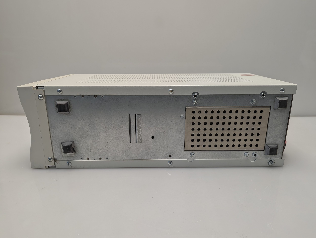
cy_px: 119
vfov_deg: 56.9
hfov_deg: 71.5
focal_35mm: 24
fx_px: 219
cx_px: 158
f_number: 1.85
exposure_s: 1/100
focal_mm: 6.81
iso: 86
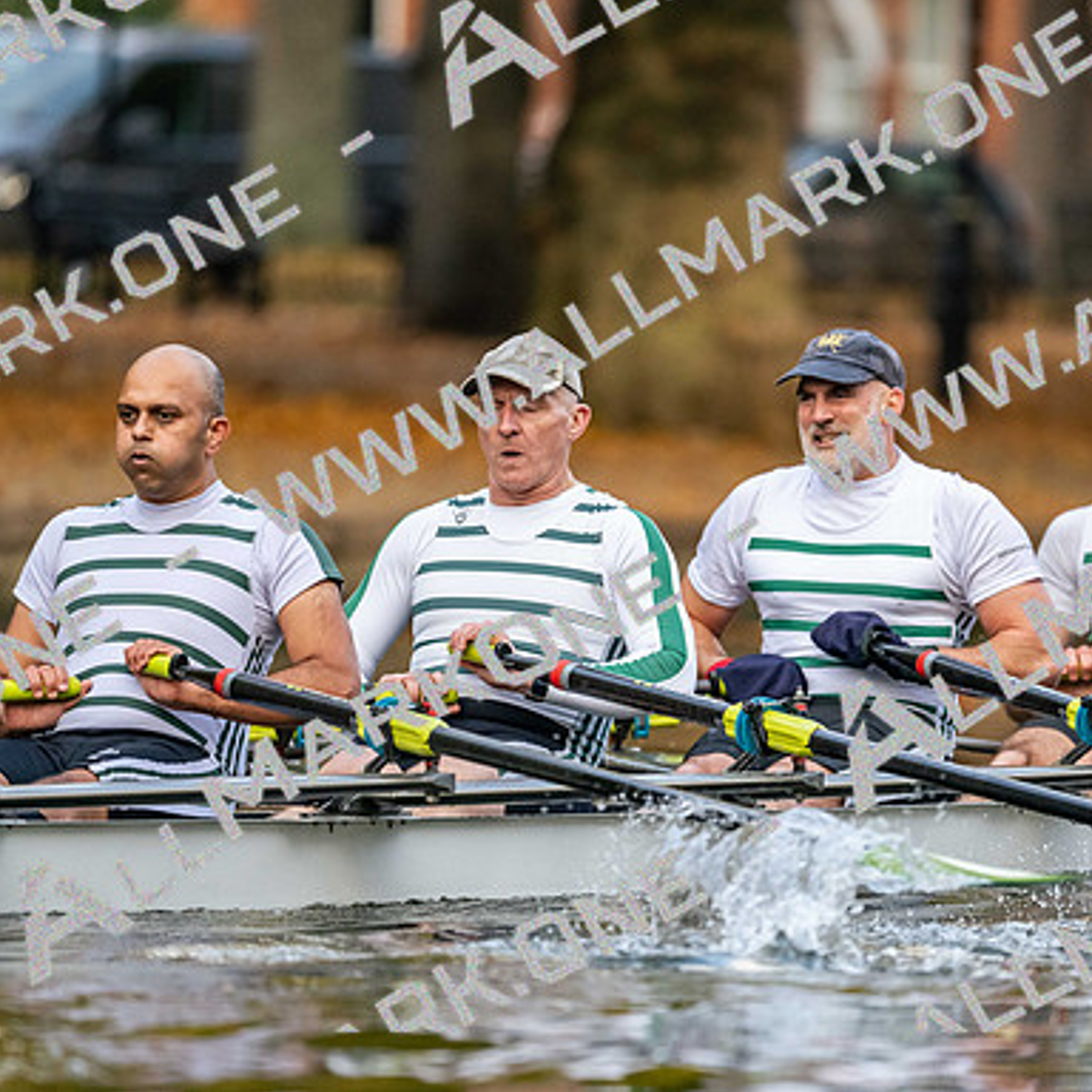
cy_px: 545
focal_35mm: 513
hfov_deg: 3.4
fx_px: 18309
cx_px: 597
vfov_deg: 3.4
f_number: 4.5
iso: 3200
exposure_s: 1/2500
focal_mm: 400
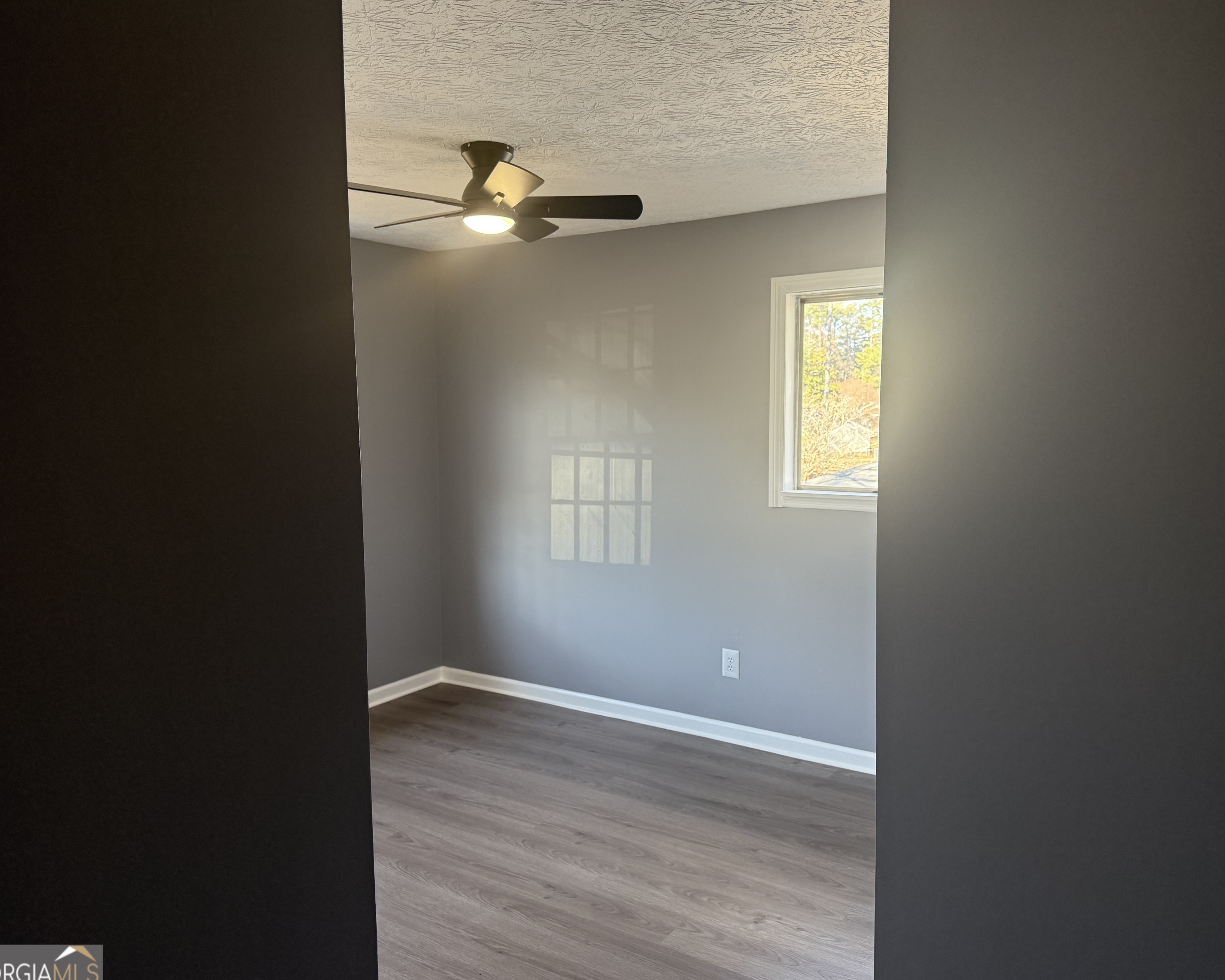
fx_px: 943
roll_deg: -0.2
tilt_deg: -4.5
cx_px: 630
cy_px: 486
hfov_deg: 66.0
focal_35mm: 26
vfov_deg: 54.9
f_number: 1.78
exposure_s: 1/143
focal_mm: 6.76
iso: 200
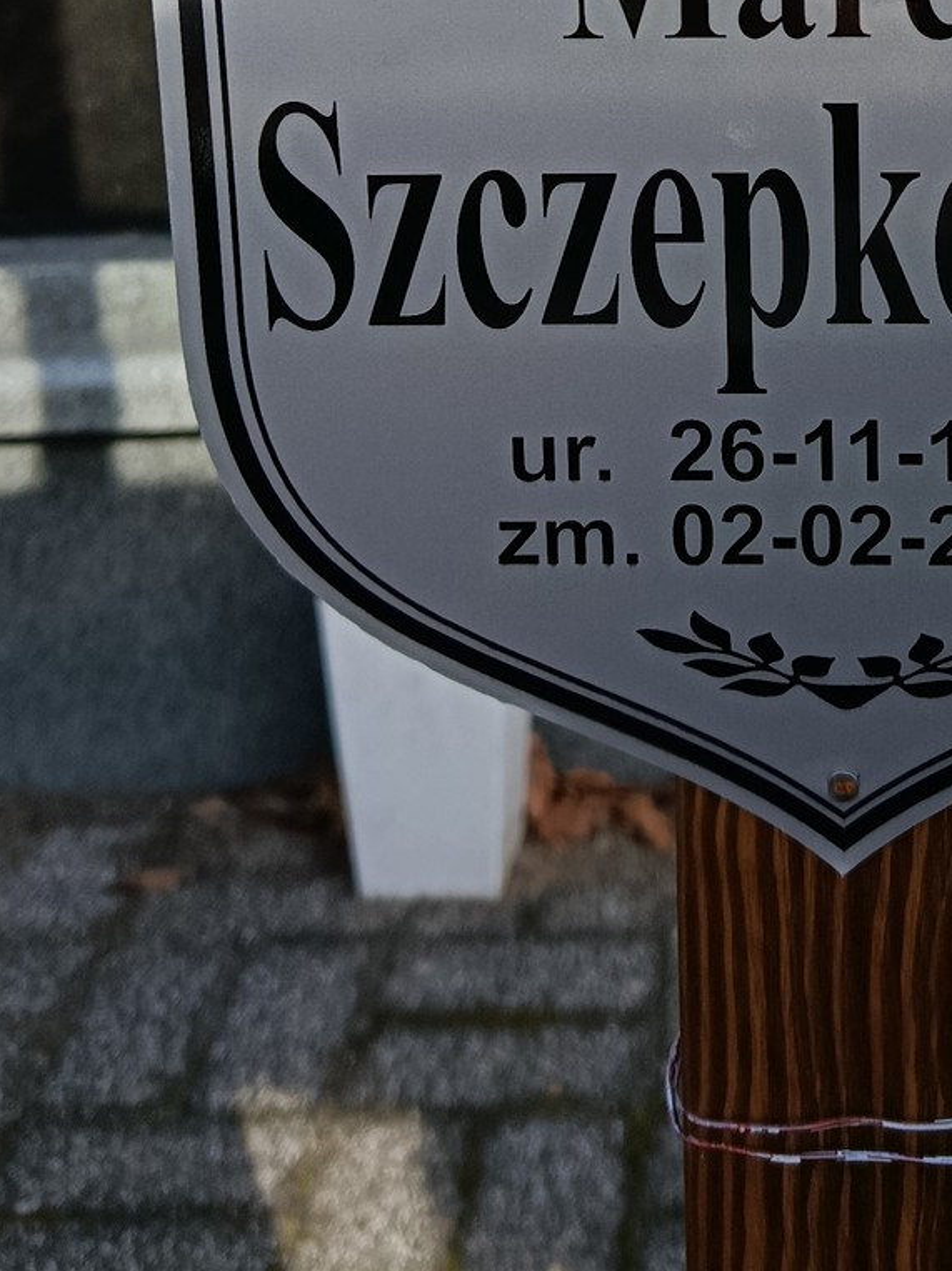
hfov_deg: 22.7
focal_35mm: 63
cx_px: 844
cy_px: -22
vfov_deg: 28.7
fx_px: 2311
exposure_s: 1/357
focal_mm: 5.24
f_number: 1.7
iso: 50
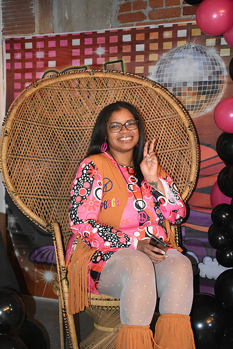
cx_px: 116
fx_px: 582
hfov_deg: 22.6
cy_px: 174
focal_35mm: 60
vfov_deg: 33.4
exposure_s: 1/60
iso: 6400
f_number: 4.8
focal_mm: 40
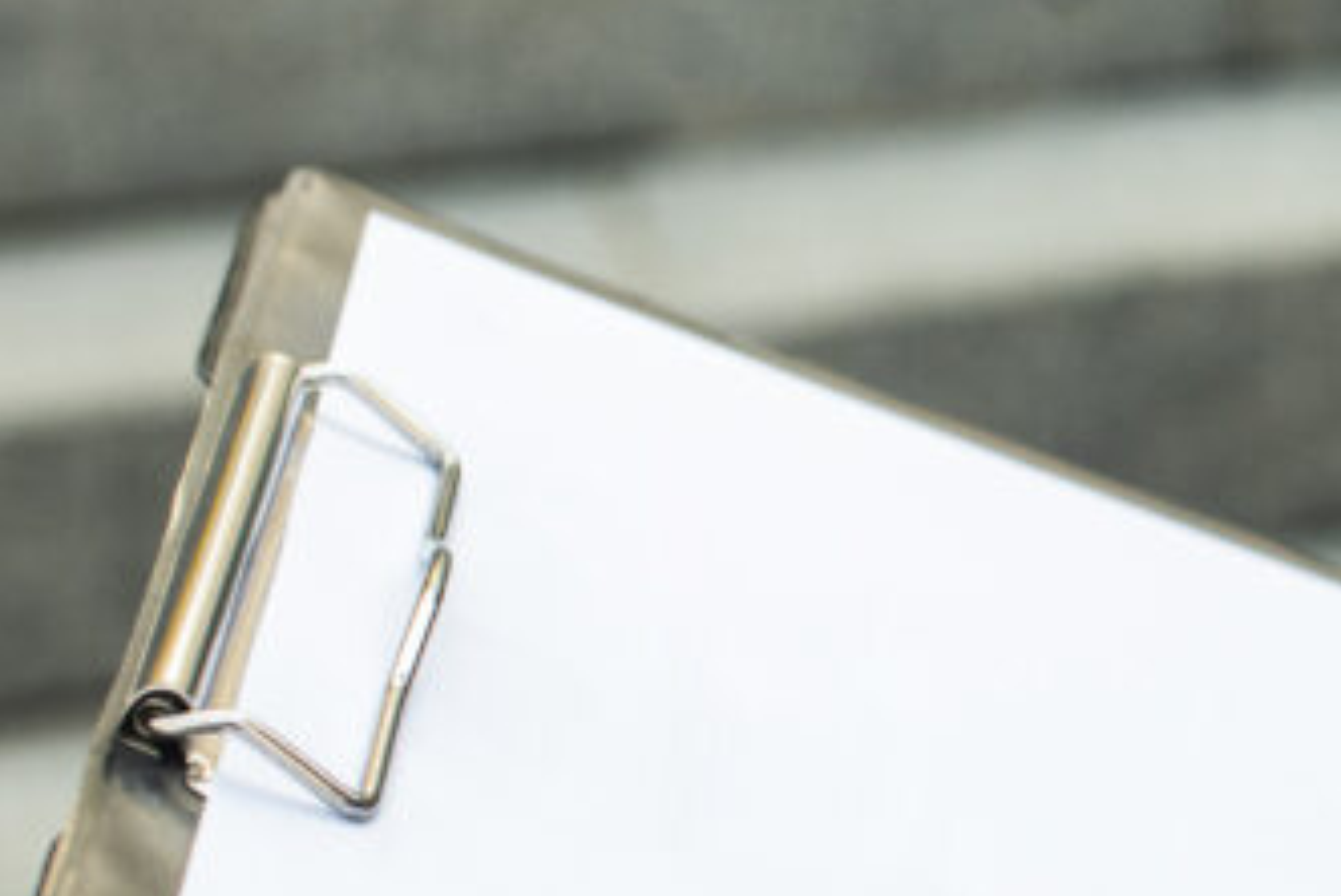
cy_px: 938
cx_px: 1866
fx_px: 5741
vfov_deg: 8.9
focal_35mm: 154
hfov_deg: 12.8
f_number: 5
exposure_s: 1/160
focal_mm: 50
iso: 400
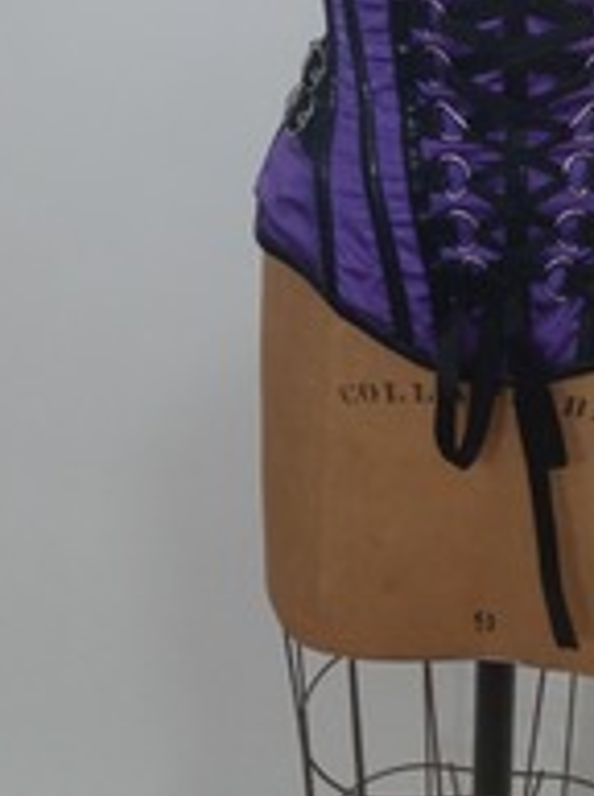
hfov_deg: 22.5
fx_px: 1469
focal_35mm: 64
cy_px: -82
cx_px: 495
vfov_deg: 27.7
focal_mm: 3.61
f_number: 1.8
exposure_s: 1/30
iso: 200
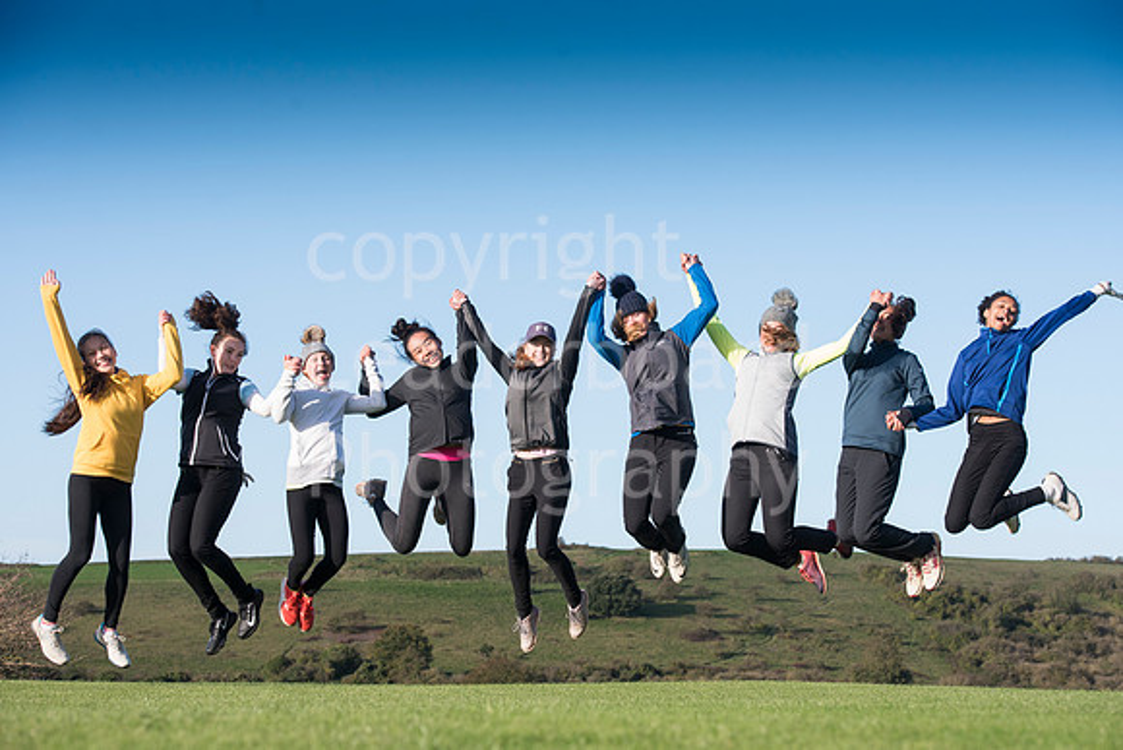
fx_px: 2184
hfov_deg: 28.8
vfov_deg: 19.5
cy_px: 375
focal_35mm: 70
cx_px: 562
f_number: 6.3
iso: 400
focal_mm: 70
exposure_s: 1/640
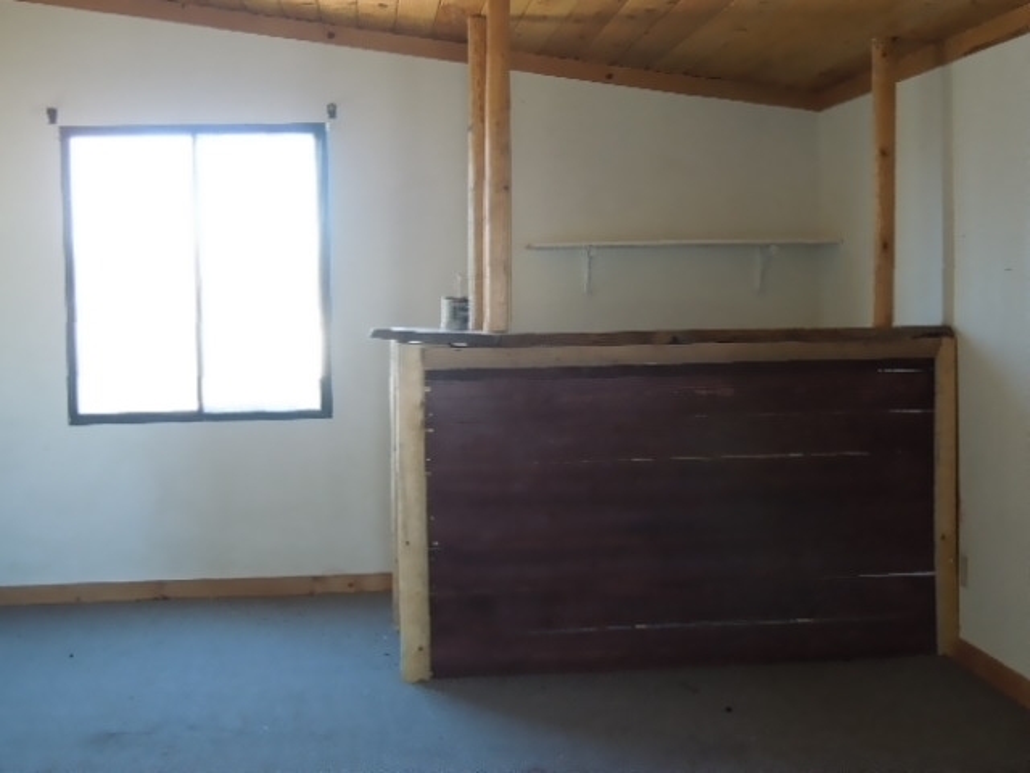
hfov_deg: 39.7
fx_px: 1428
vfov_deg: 30.3
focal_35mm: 48
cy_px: 386
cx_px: 515
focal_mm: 8.7
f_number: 4
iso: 720
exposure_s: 1/50
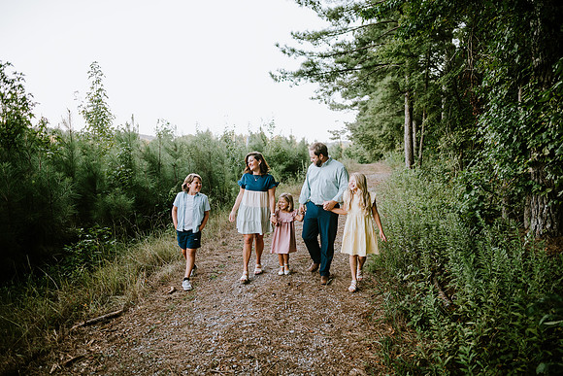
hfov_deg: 73.7
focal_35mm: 24
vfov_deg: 53.2
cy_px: 188
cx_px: 282
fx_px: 375
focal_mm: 24
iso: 320
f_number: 2.2
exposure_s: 1/250
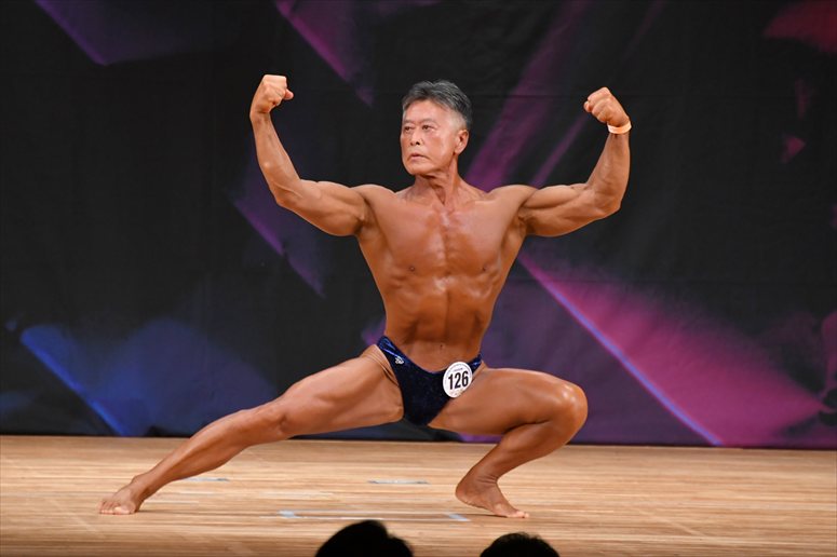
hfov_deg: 5.5
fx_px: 8715
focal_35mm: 375
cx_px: 418
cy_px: 278
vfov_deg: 3.7
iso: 3200
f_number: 5.6
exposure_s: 1/400
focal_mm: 250
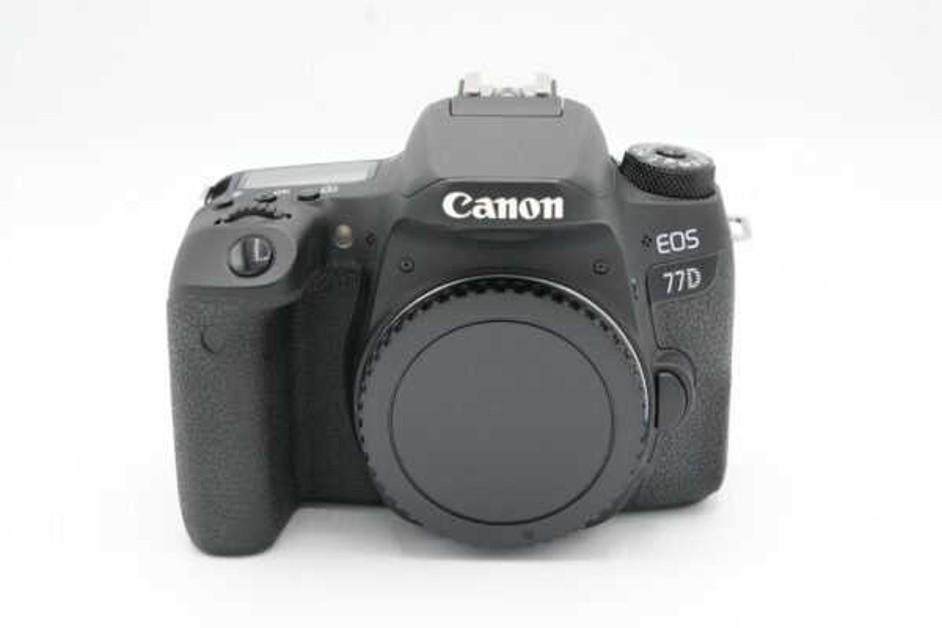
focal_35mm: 72
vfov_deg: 18.8
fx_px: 1892
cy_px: 314
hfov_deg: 28.0
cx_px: 471
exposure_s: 1/80
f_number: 10
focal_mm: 48.2
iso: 400
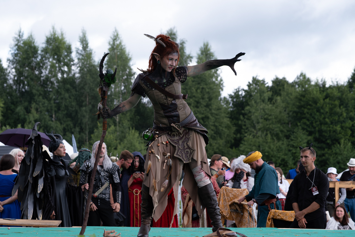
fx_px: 947
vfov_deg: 14.3
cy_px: 110
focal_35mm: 96
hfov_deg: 21.2
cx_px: 153
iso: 500
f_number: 3.6
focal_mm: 53.3
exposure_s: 1/1250
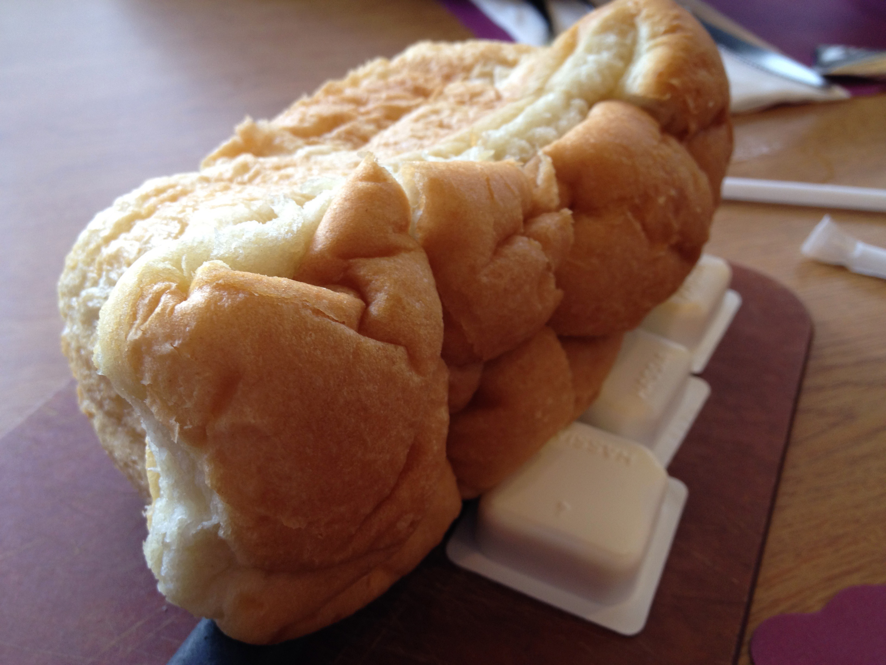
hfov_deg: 52.6
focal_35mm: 35
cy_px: 332
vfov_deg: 40.7
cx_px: 443
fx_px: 896
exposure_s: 1/20
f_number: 2.4
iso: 64
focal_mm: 4.28
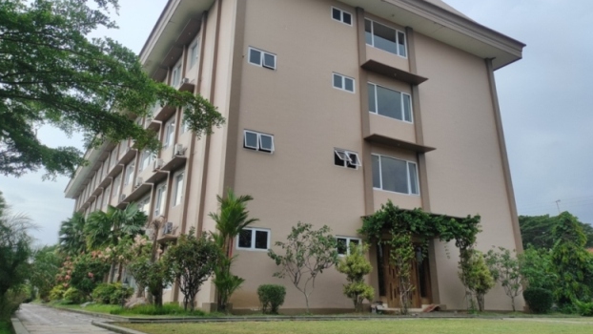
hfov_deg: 67.9
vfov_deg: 41.1
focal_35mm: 28
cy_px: 120
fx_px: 440
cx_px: 297
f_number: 1.89
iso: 100
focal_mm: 5.43
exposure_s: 1/624
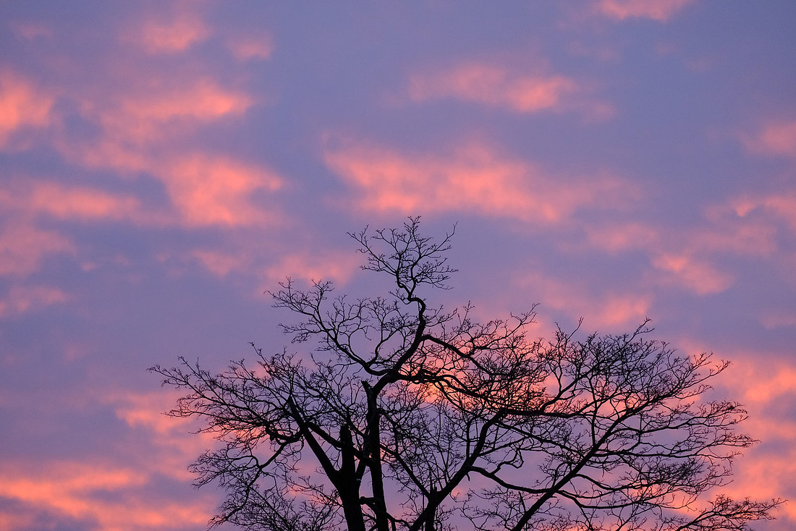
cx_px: 398
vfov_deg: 9.2
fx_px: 3317
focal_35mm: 150
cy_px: 266
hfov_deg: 13.7
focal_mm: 99.8
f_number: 4
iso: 1600
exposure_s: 1/500
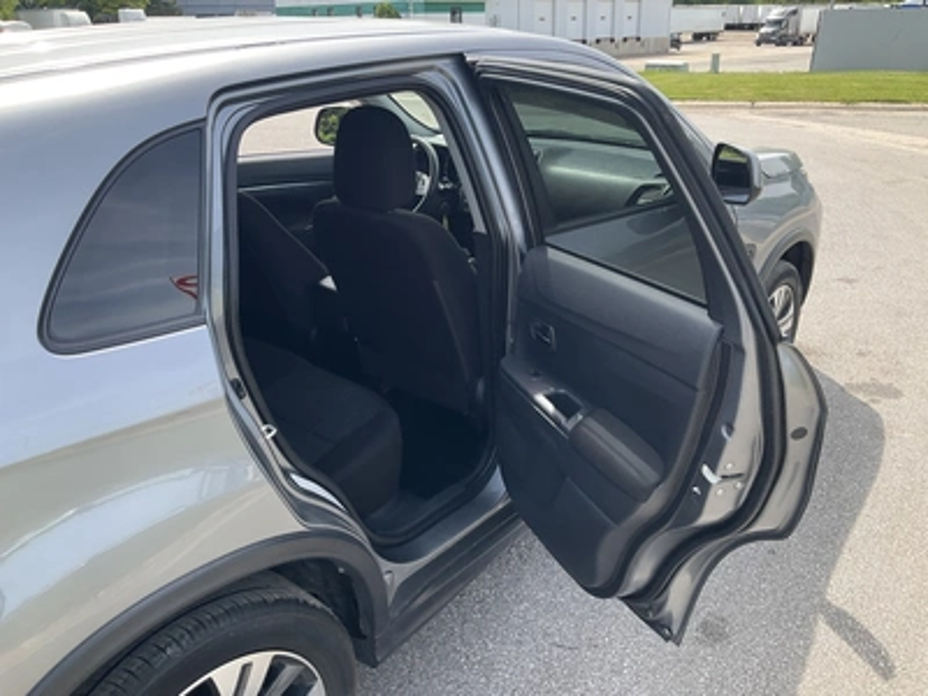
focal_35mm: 29
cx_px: 464
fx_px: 777
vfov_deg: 48.2
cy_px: 348
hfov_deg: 61.7
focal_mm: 3
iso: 25
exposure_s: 1/454
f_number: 1.8
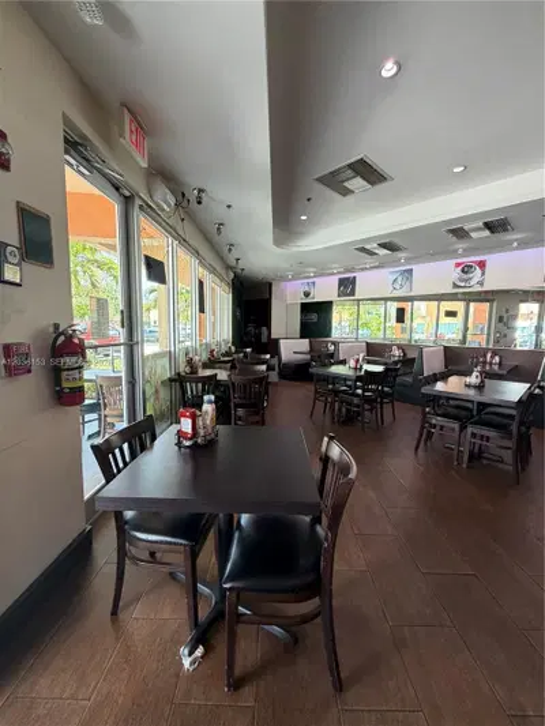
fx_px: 294
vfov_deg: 102.1
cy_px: 363
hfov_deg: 85.7
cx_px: 272
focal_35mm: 14
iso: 250
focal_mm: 2.22
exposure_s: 1/120
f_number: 2.2
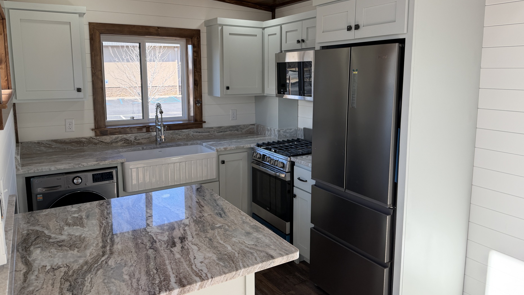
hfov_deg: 69.9
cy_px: 125
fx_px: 375
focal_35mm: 27
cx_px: 261
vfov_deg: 42.8
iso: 80
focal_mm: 6.76
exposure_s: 1/303
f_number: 1.78
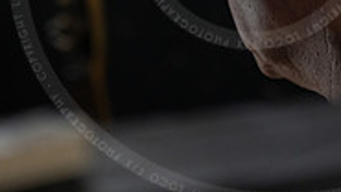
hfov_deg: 5.6
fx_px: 3454
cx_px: 256
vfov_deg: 3.2
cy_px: -30
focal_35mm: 382
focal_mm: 150
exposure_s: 1/160
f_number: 2.8
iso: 2500
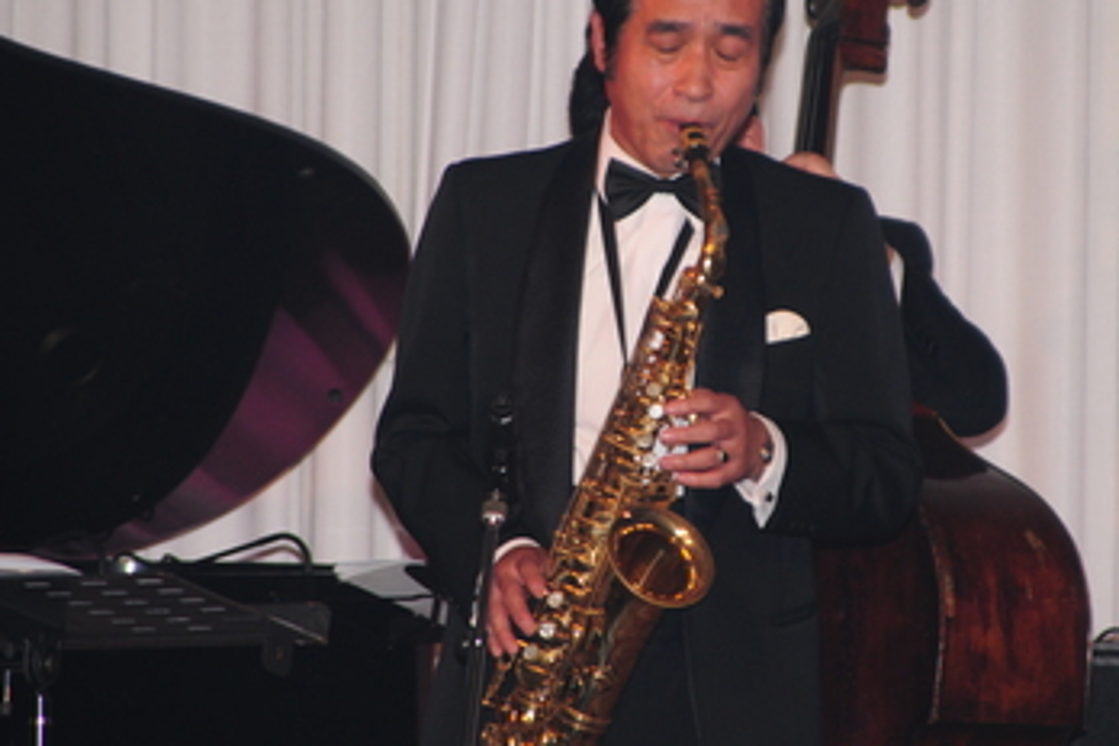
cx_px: 678
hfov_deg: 4.4
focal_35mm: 464
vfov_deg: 3.0
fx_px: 14422
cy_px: 325
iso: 400
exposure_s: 1/30
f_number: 6.3
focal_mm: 240
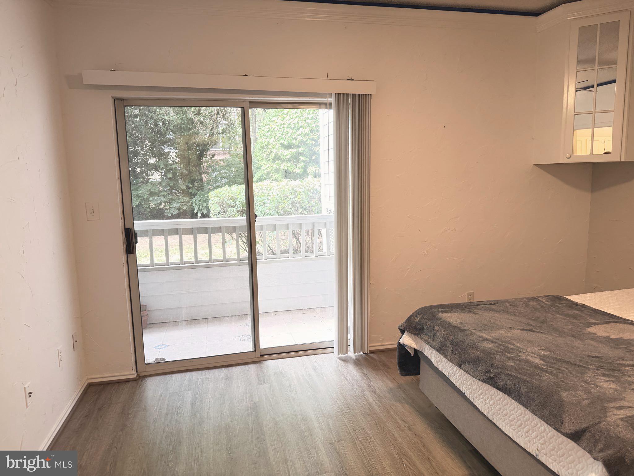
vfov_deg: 56.8
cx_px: 317
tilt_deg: -8.1
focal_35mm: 24
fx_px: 440
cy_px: 238
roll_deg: +1.6
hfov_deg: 71.6
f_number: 1.78
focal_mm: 6.76
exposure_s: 1/60
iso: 500
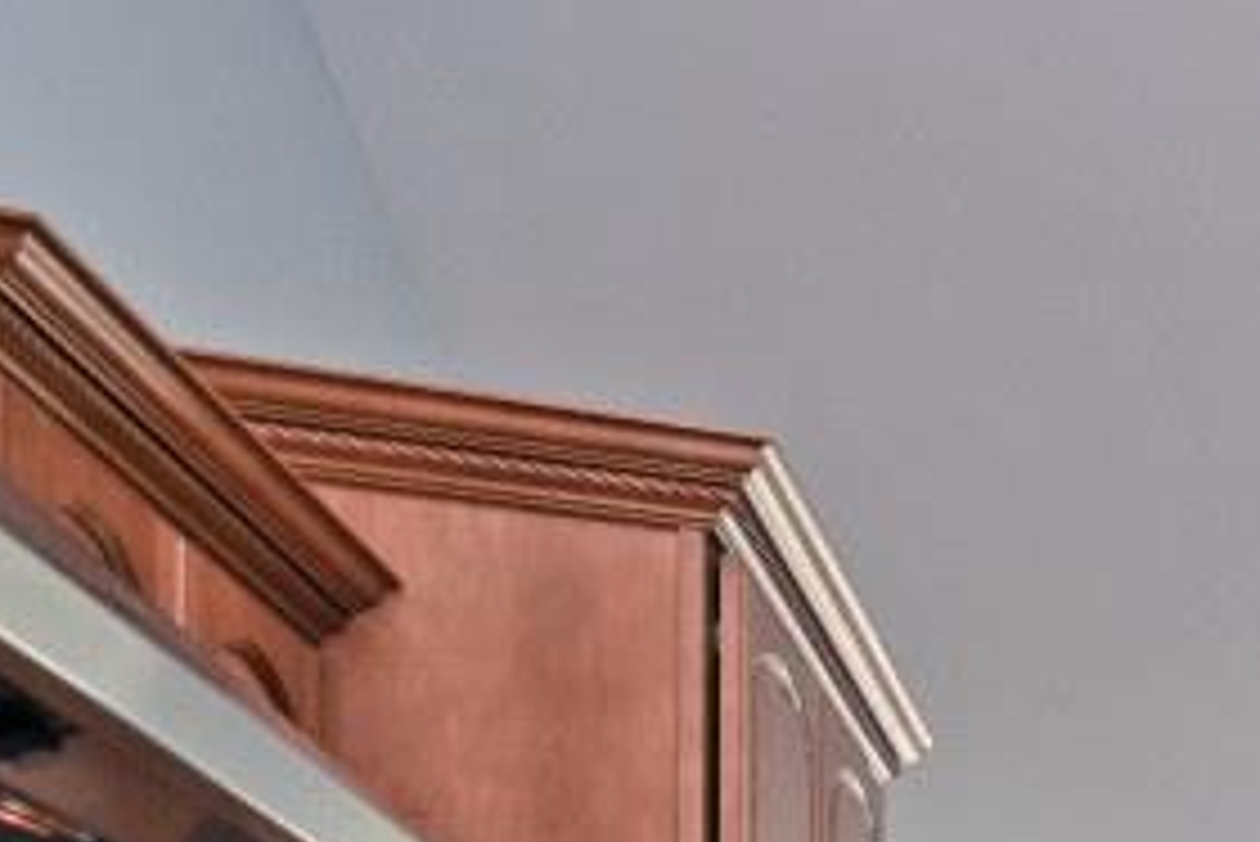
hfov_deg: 16.7
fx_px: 2626
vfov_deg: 15.6
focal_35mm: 75
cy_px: 1526
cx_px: 2758
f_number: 4.5
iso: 200
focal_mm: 14
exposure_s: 1/80
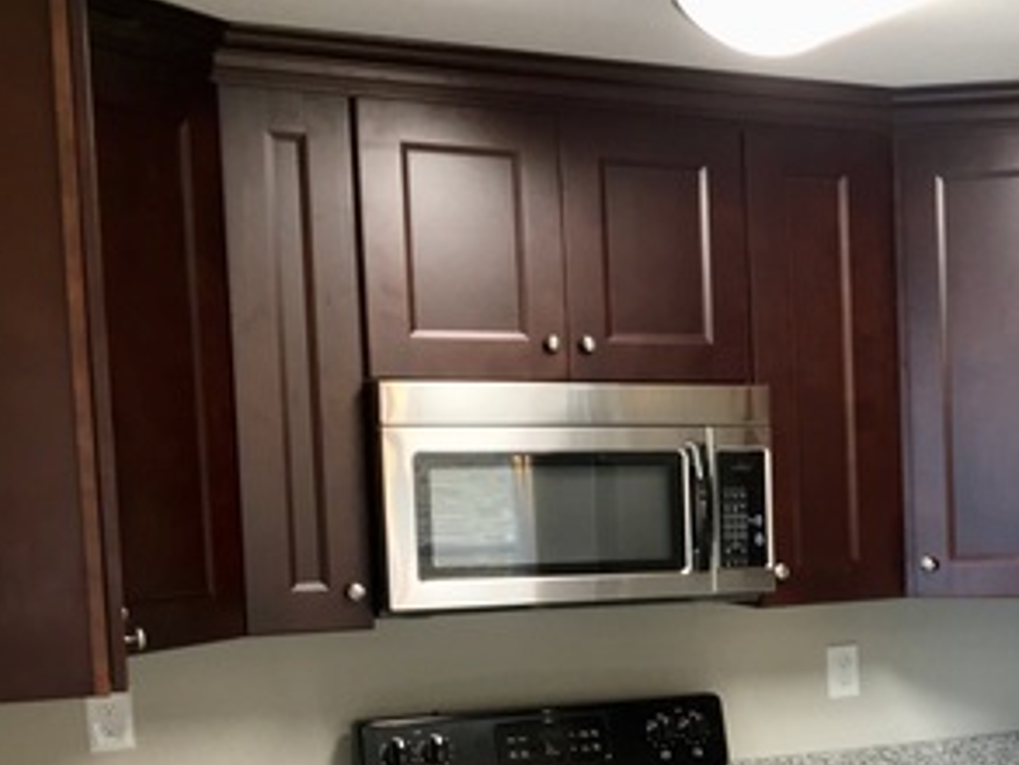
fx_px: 1944
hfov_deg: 27.6
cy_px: 647
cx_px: 1028
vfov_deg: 21.9
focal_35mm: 66
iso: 80
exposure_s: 1/30
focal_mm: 4.15
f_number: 2.2
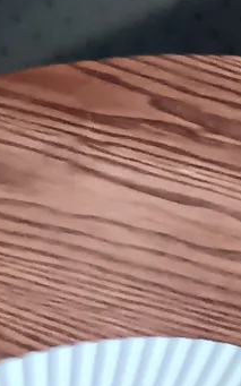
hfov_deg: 6.7
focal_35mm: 179
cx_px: 674
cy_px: -693
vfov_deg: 9.6
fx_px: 1882
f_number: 1.9
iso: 2887
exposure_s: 1/25
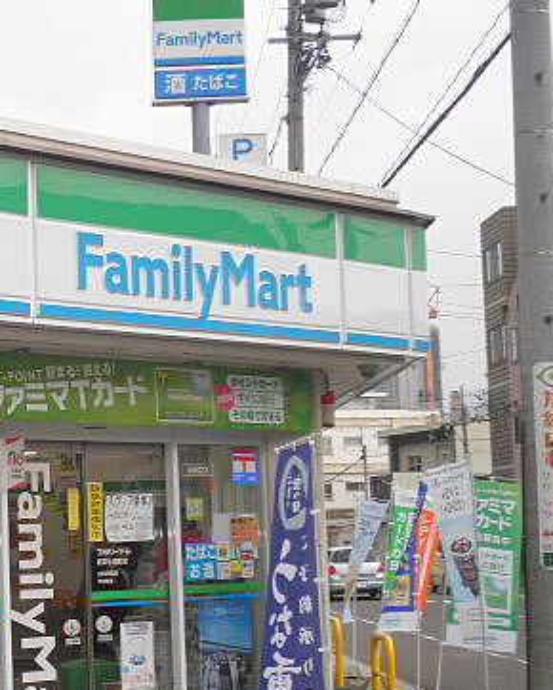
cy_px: 412
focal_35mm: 81
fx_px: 1656
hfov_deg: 18.6
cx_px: 46
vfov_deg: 23.5
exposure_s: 1/160
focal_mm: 8.3
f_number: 3.4
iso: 64
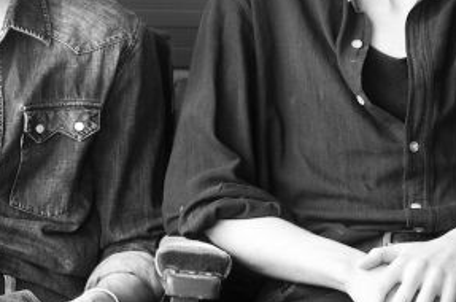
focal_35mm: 223
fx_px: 2818
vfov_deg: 6.1
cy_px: -5
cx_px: 191
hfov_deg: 9.2
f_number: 3
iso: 500
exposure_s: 1/320
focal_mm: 90
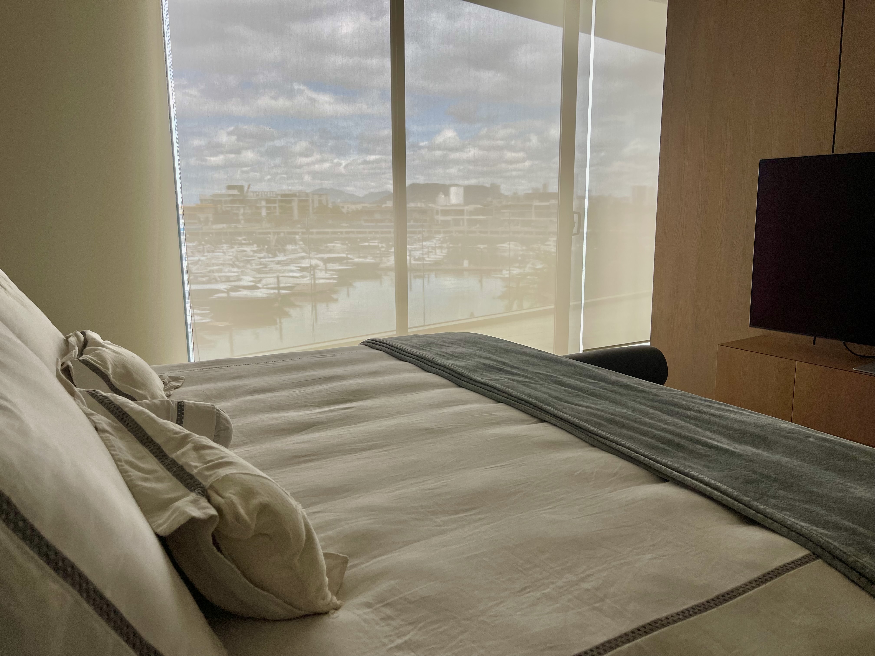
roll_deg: +0.4
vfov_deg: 53.1
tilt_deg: -10.9
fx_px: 657
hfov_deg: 67.3
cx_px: 438
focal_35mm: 26
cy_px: 328
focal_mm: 5.1
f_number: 1.6
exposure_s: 1/709
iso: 50
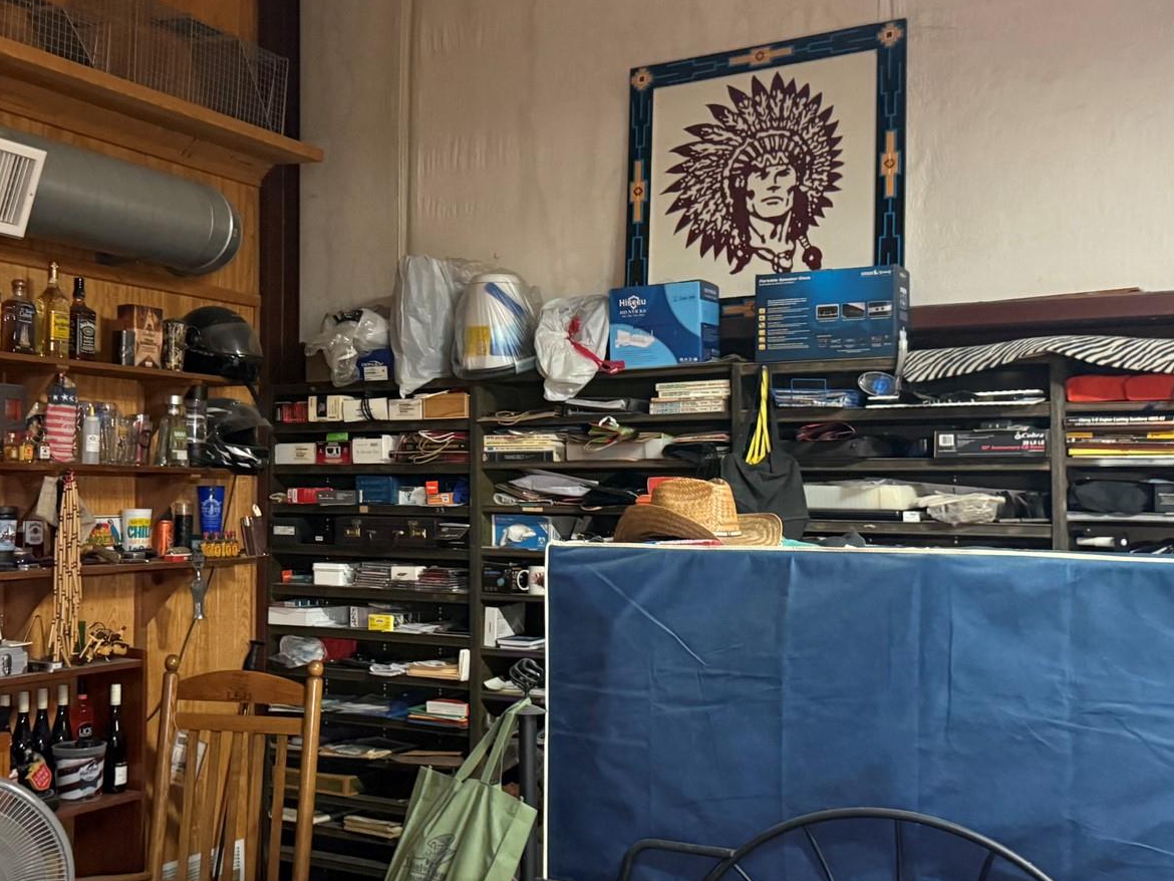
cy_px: 459
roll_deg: -1.4
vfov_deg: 34.4
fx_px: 1425
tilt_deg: +3.9
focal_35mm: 42
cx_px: 441
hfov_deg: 44.4
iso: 800
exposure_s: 1/30
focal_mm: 6.76
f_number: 1.78
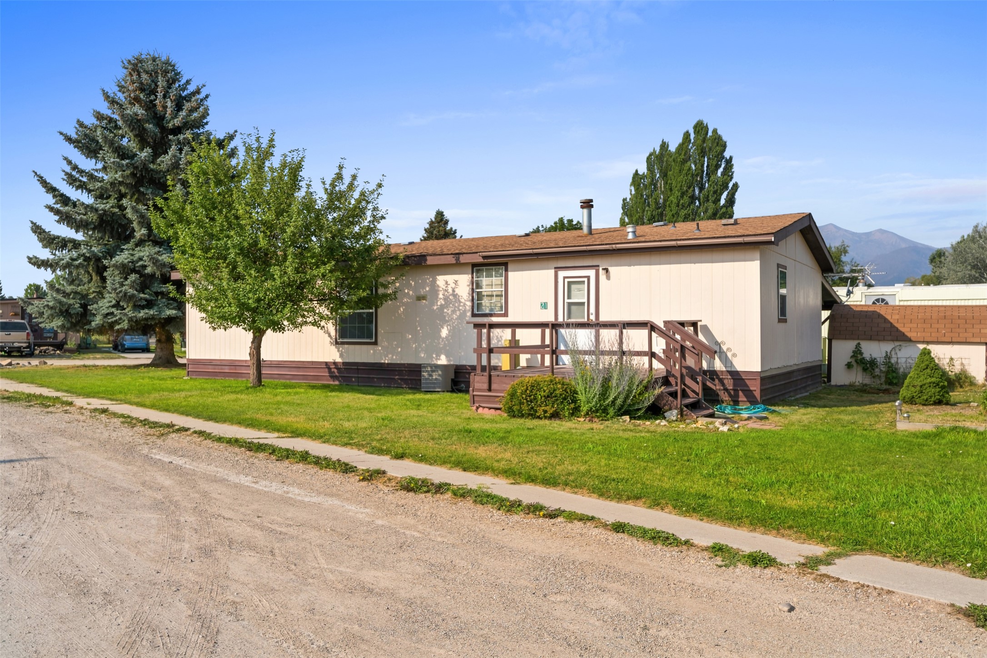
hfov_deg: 65.5
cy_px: 329
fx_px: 768
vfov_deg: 46.4
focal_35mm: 28
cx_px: 494
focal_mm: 28
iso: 250
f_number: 9
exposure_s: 1/800
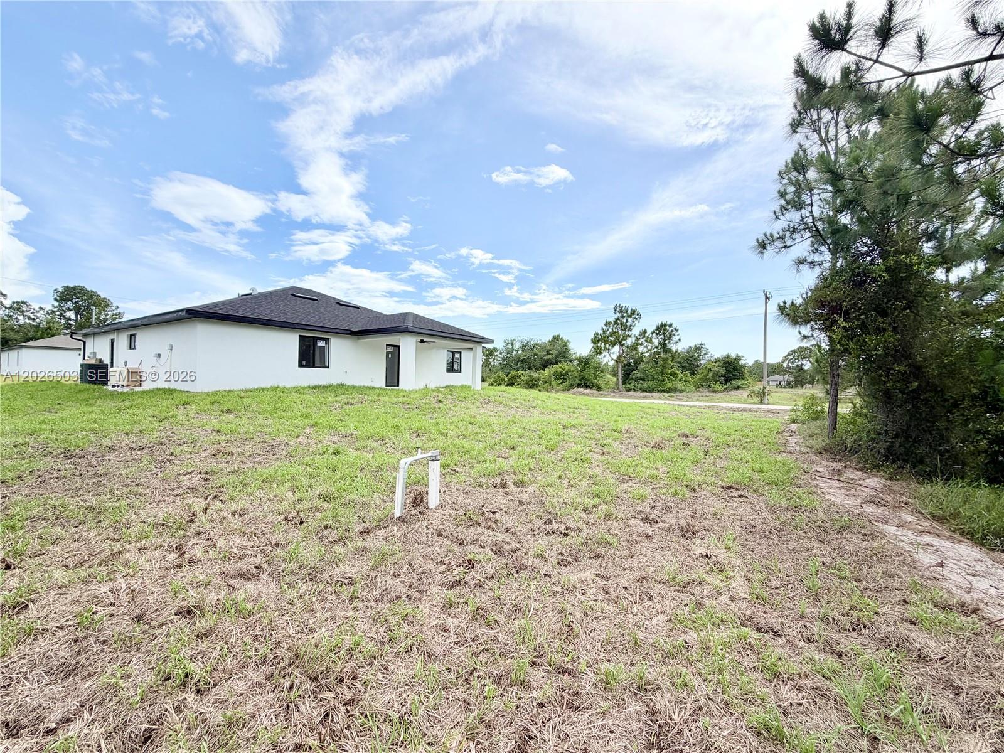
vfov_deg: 85.7
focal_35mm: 14
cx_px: 502
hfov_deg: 102.1
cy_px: 376
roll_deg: -0.6
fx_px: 406
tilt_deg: +0.7
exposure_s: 1/1068
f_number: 2.2
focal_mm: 2.22
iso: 20
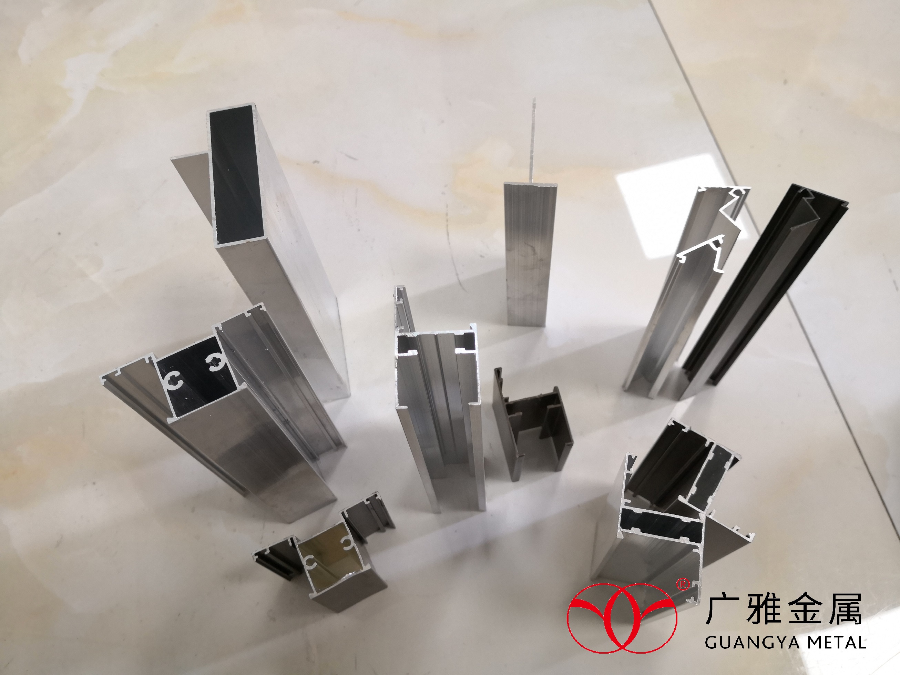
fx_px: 702
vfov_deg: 51.4
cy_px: 338
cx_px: 450
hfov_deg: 65.3
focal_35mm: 27
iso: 125
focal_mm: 3.95
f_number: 1.6
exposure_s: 1/50
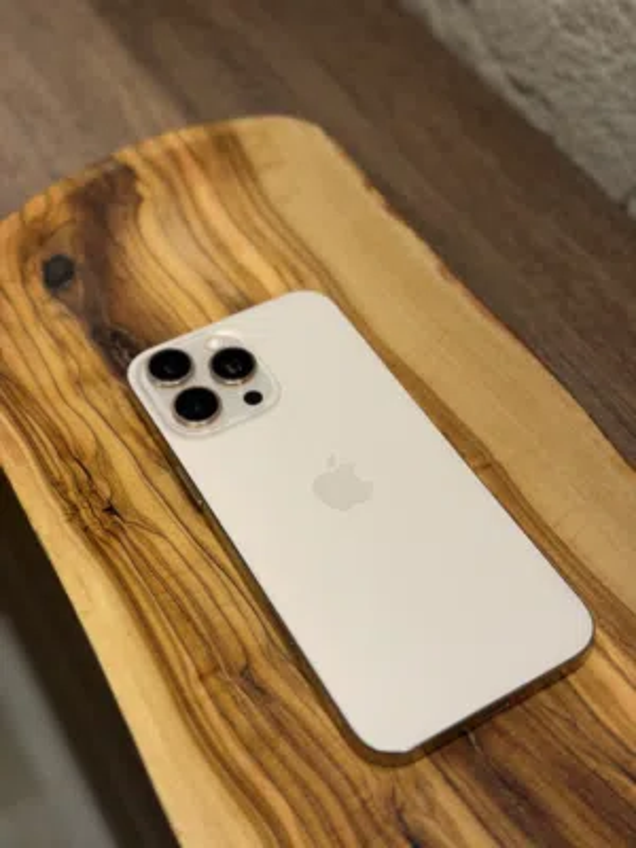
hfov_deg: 30.3
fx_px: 1176
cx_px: 318
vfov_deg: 39.7
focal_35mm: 48
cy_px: 424
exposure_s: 1/184
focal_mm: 6.76
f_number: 1.78
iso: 50
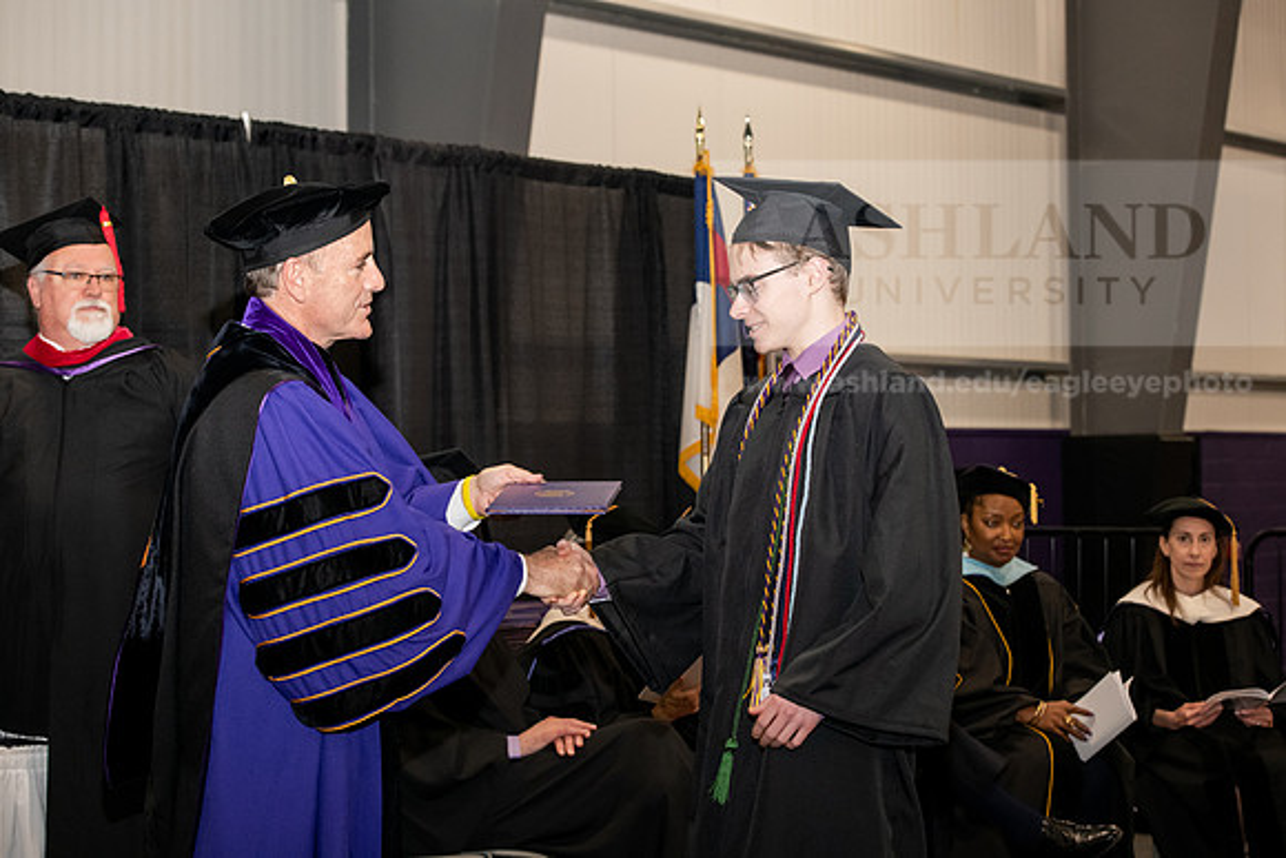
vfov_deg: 19.5
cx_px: 643
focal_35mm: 70
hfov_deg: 28.8
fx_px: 2501
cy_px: 429
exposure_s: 1/200
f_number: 5.6
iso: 2500
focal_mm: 70
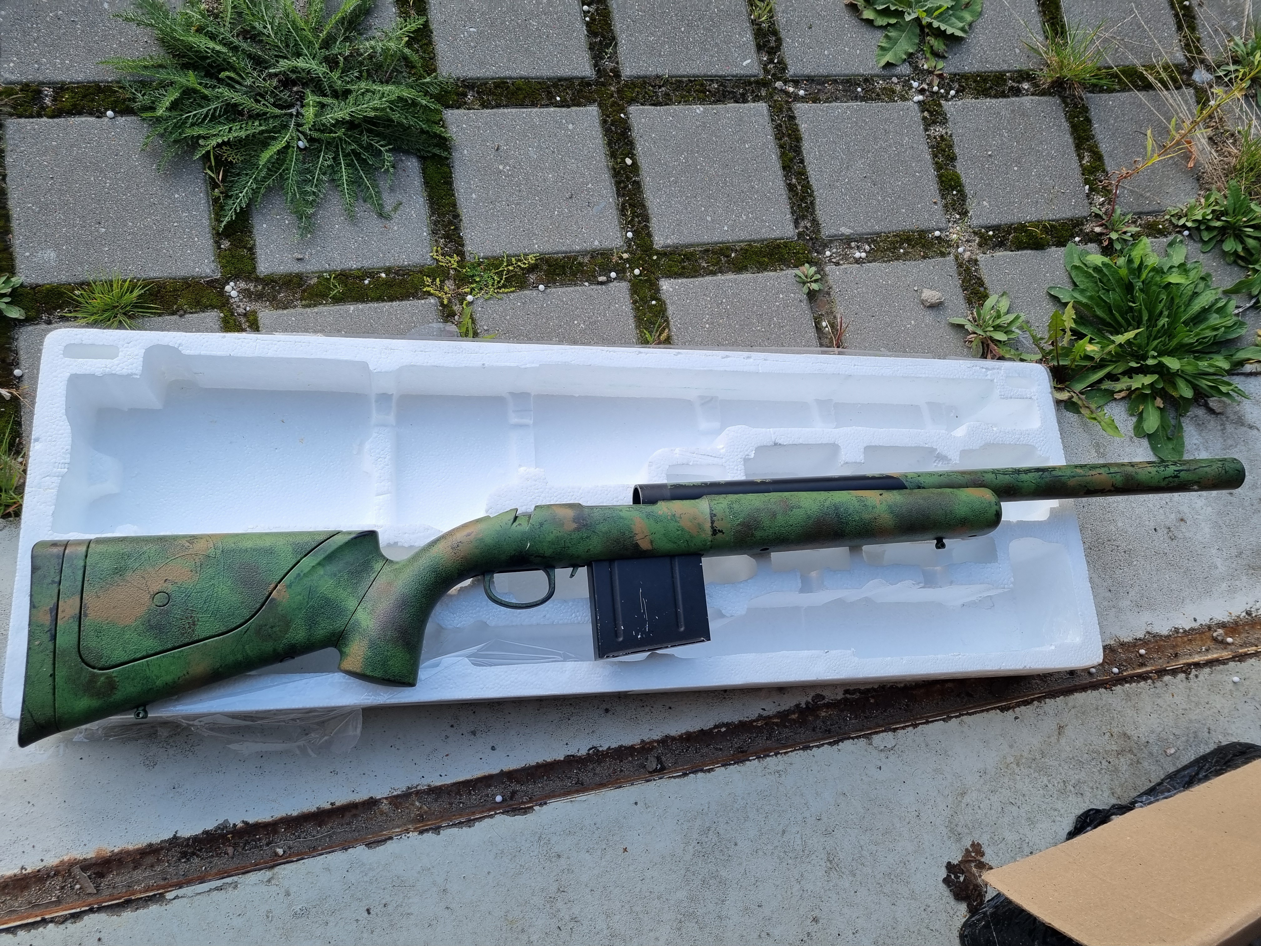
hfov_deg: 67.3
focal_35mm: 26
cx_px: 630
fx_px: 947
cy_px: 473
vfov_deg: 53.1
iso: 50
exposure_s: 1/250
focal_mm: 5.4
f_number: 1.8
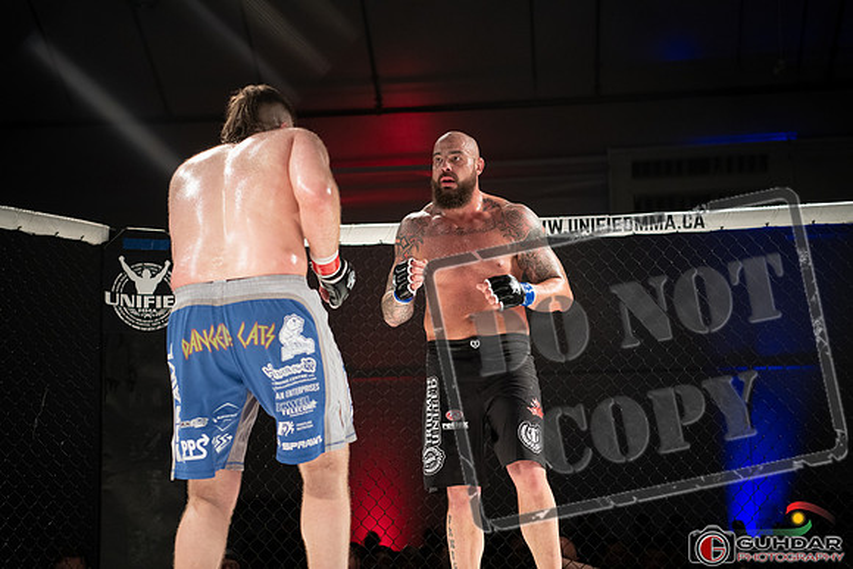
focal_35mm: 70
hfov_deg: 28.8
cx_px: 426
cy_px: 284
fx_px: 1659
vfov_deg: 19.5
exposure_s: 1/1000
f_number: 2.8
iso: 1400
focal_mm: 70
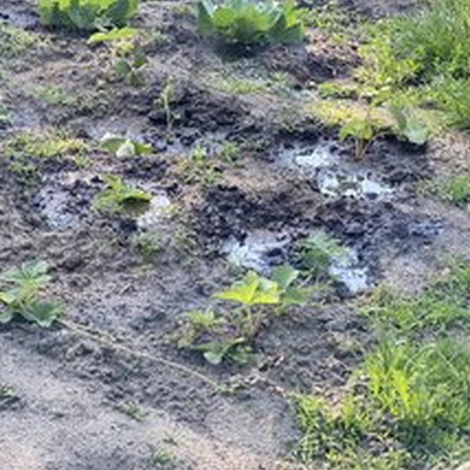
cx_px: 57
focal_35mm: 86
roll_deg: -1.7
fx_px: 1321
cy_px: 154
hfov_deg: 19.8
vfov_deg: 20.1
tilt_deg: -20.8
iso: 20
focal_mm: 6
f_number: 2
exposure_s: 1/198
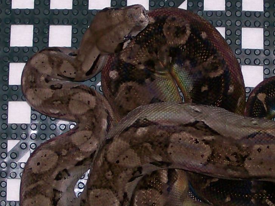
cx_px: 182
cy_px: 131
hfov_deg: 19.8
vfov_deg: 14.9
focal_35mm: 99
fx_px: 786
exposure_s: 1/95.5
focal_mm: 11.6
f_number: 3.8
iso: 80
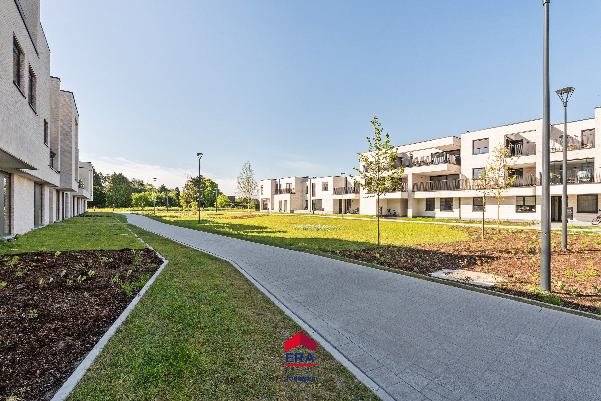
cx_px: 300
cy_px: 200
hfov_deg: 95.0
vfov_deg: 72.1
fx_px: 275
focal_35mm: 16
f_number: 10
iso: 200
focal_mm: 16.5
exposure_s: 1/160
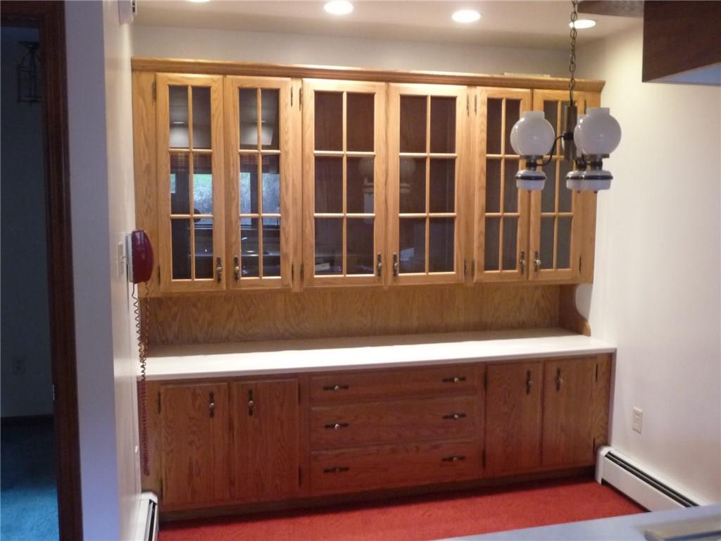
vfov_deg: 44.2
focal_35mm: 32
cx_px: 360
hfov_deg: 56.8
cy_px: 270
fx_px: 667
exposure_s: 1/10
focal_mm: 4.7
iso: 400
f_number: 3.3
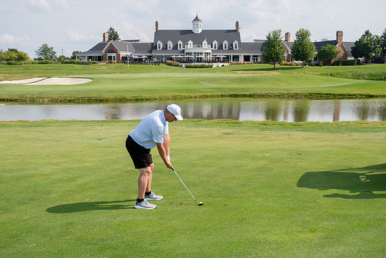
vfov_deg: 34.2
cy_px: 129
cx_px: 193
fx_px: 419
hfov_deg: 49.4
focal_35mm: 39
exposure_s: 1/1000
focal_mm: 39
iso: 250
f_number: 6.3
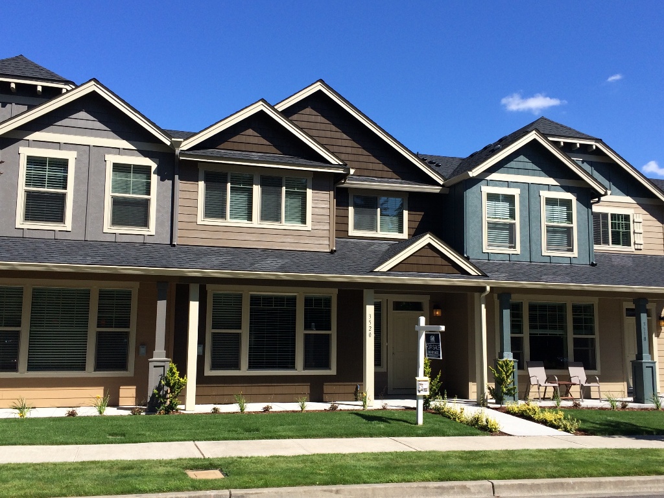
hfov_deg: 60.0
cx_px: 332
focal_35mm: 30
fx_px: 575
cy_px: 249
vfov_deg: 46.8
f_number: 2.2
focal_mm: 4.12
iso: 32
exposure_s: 1/1953
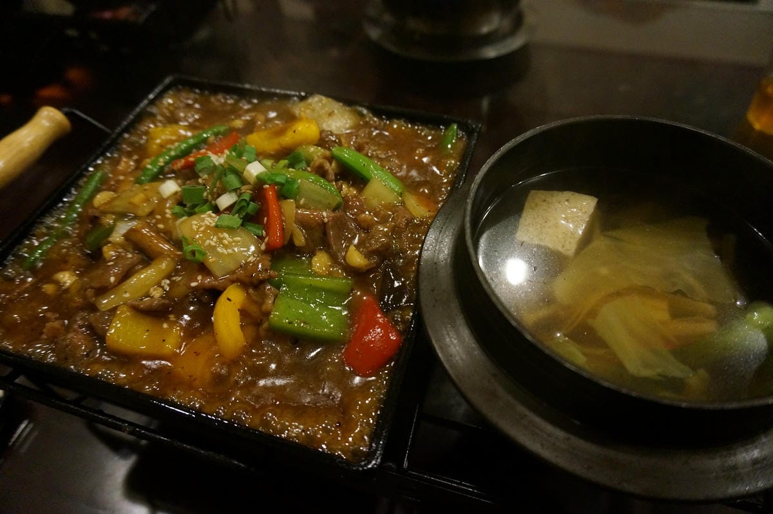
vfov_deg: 53.1
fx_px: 515
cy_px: 257
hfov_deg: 73.8
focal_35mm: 24
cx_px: 386
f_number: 4
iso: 3200
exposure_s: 1/160
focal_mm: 16
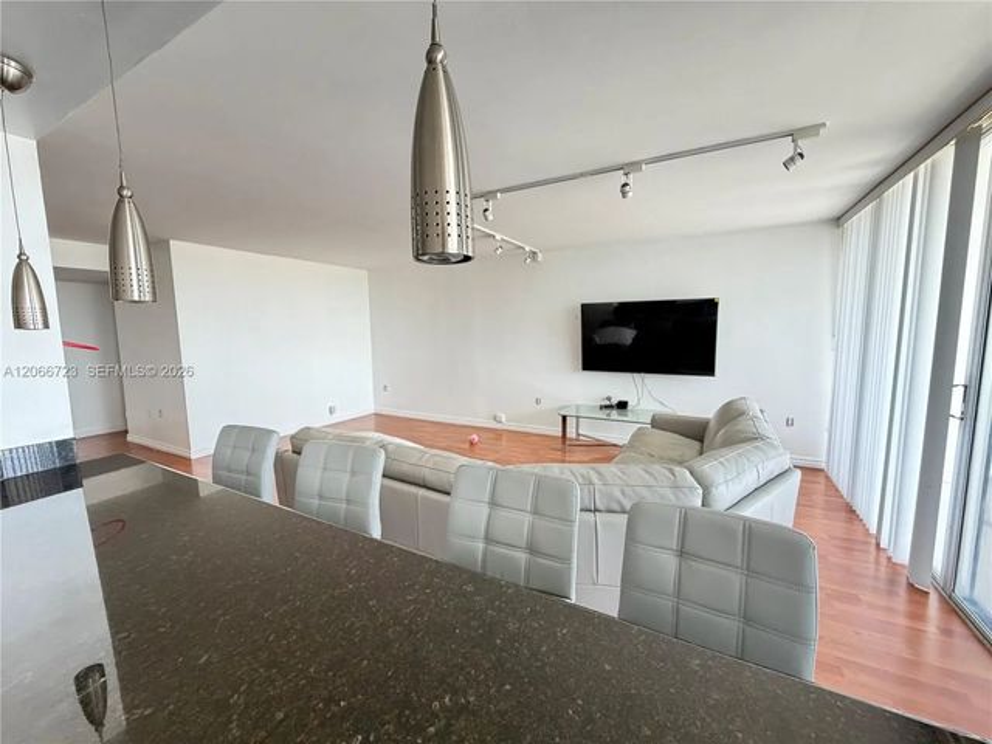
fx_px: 401
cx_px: 496
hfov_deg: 102.1
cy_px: 372
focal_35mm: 14
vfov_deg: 85.7
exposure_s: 1/84
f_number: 2.2
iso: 320
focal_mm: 2.22
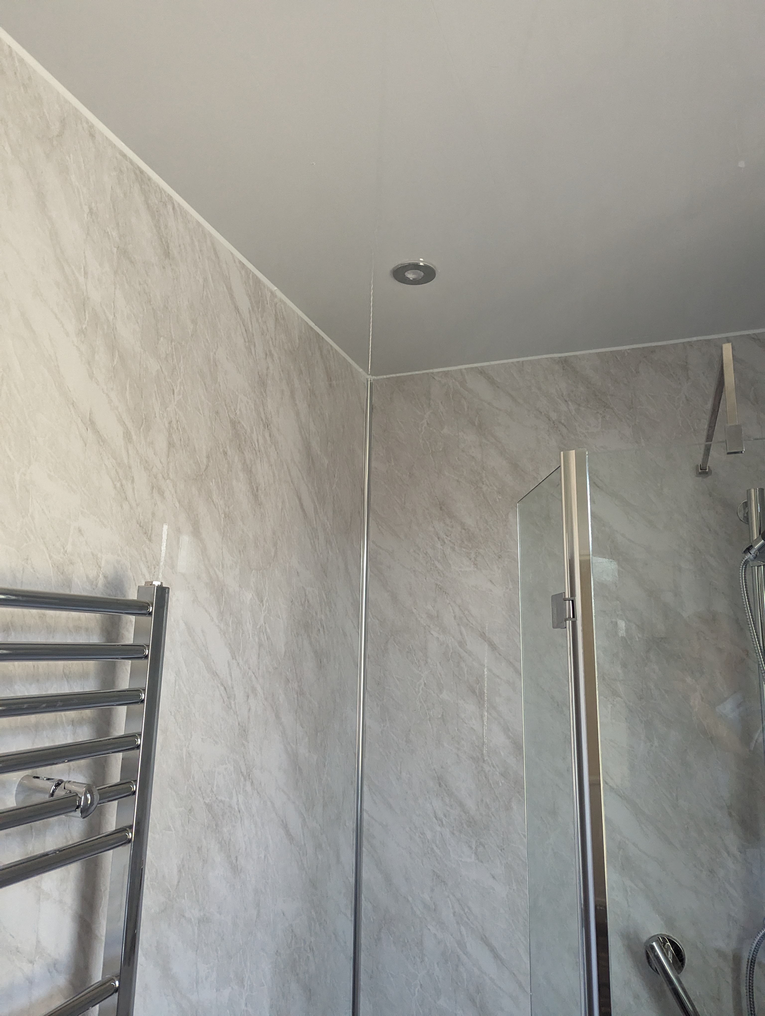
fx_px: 705
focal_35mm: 24
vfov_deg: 71.5
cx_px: 382
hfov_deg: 56.9
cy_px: 508
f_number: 1.85
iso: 907
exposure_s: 1/490
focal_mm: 6.81
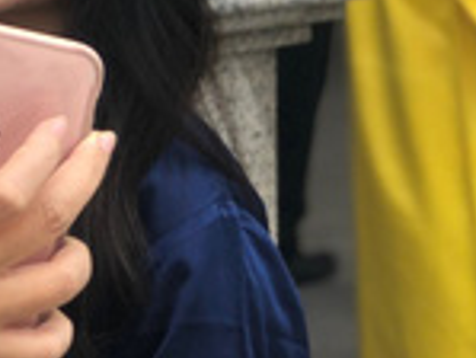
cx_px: -32
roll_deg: +0.9
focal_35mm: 245
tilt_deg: -3.9
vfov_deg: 6.0
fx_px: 3372
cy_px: -230
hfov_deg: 8.0
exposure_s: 1/120
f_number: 2.8
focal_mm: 6.6
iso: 25
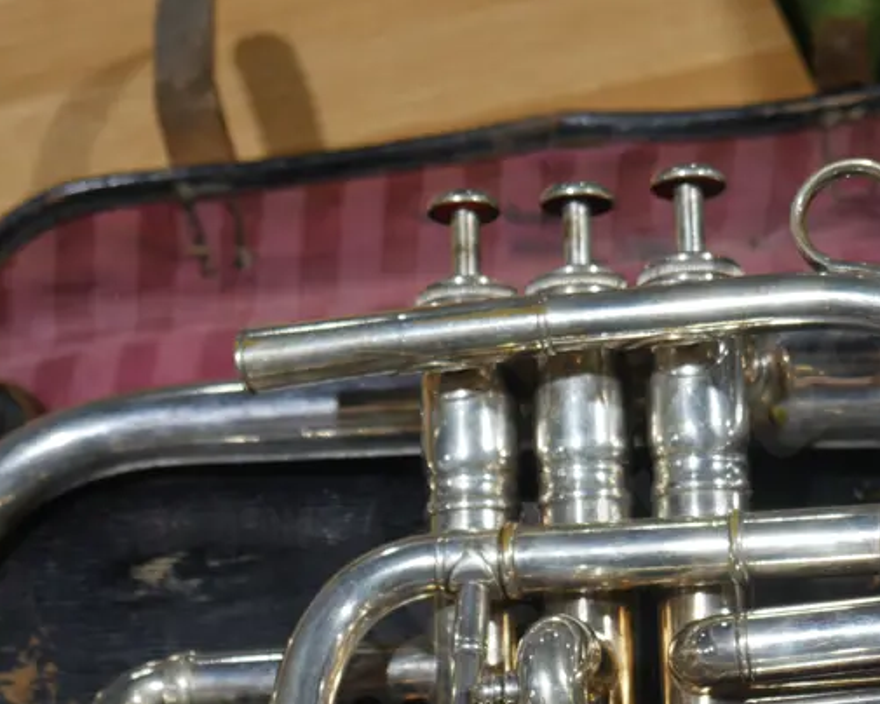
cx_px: 650
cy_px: 510
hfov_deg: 20.9
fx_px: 2370
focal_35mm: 91
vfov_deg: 16.8
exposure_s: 1/60
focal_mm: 23
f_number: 5.1
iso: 250
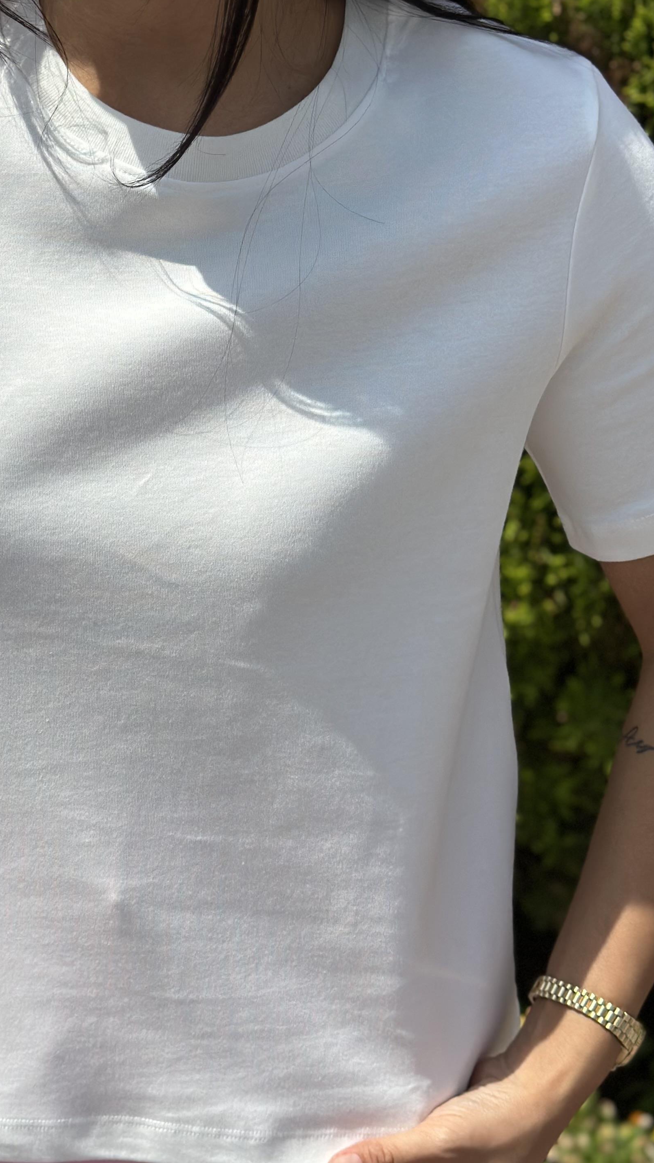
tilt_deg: -23.4
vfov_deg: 28.6
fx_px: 2281
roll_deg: -0.2
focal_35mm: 74
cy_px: 604
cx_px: 73
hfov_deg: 16.1
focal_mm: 6.86
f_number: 1.78
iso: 100
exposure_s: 1/12048
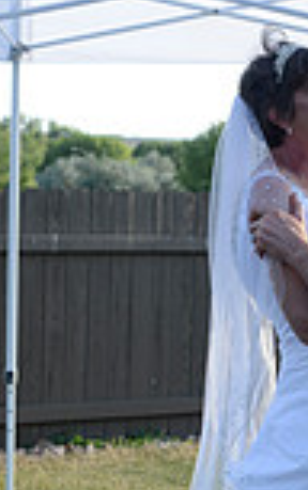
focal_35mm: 150
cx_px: 212
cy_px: 400
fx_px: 2009
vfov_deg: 13.9
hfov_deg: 8.8
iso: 200
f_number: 5
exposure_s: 1/250
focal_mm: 50
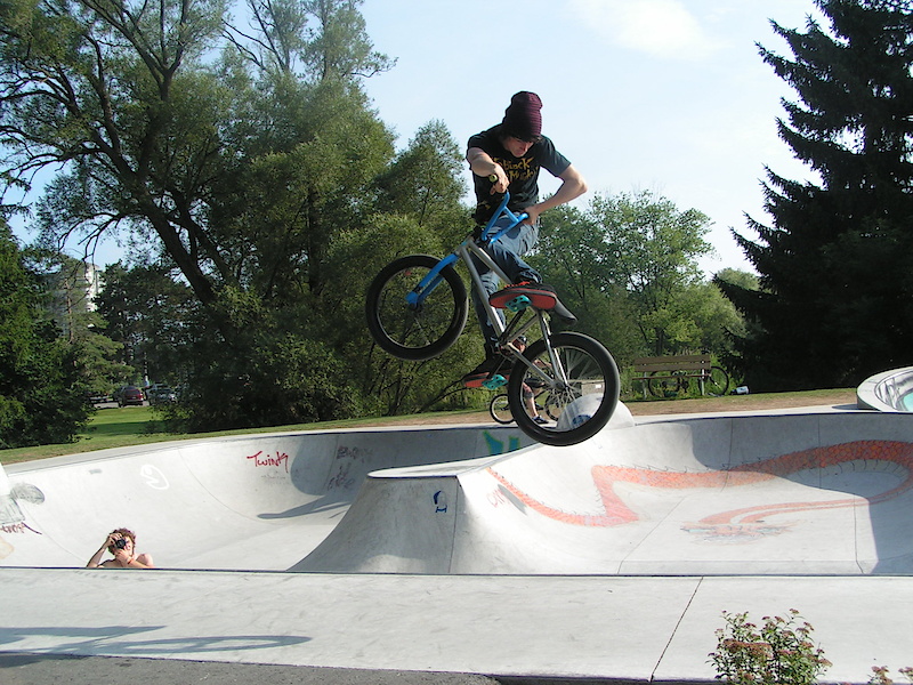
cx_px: 456
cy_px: 342
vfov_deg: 35.1
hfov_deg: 45.8
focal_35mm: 41
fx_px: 1081
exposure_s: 1/250
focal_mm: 6.3
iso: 50
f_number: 5.6
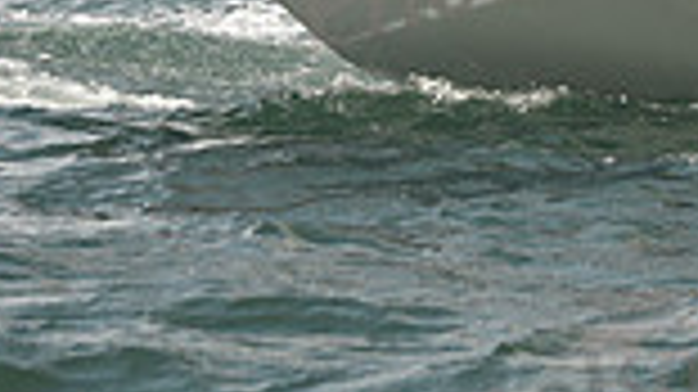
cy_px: -363
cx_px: 1166
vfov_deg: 3.2
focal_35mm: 373
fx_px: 6900
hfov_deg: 5.7
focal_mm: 95
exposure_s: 1/640
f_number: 5.6
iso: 250
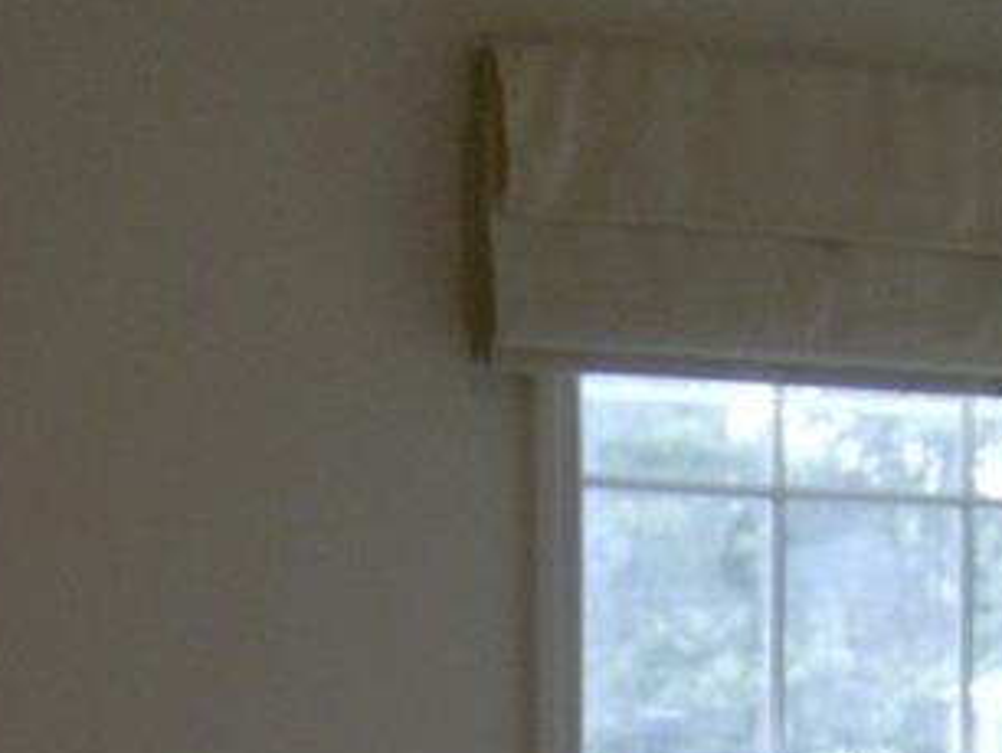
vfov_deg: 11.7
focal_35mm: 120
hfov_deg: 16.4
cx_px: 422
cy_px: 1211
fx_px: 3476
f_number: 2.8
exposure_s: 1/64
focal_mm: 6
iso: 158
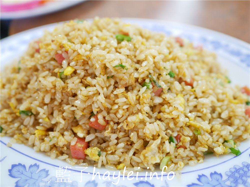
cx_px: 125
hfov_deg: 60.0
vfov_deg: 46.8
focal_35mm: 30
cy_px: 94
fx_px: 217
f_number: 1.7
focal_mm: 15
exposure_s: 1/60
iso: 800
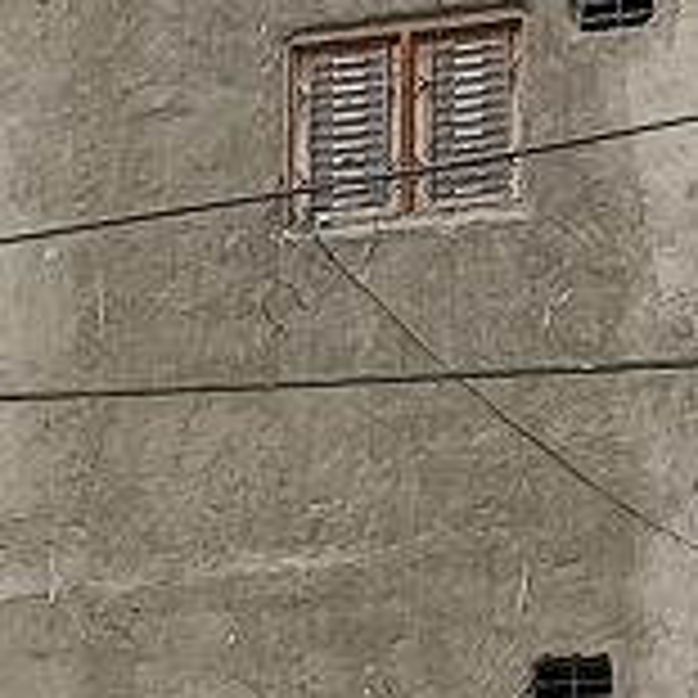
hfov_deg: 7.8
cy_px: 2024
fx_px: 5087
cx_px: 63
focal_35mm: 223
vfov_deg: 7.1
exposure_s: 1/120
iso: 100
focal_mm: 5.25
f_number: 1.75
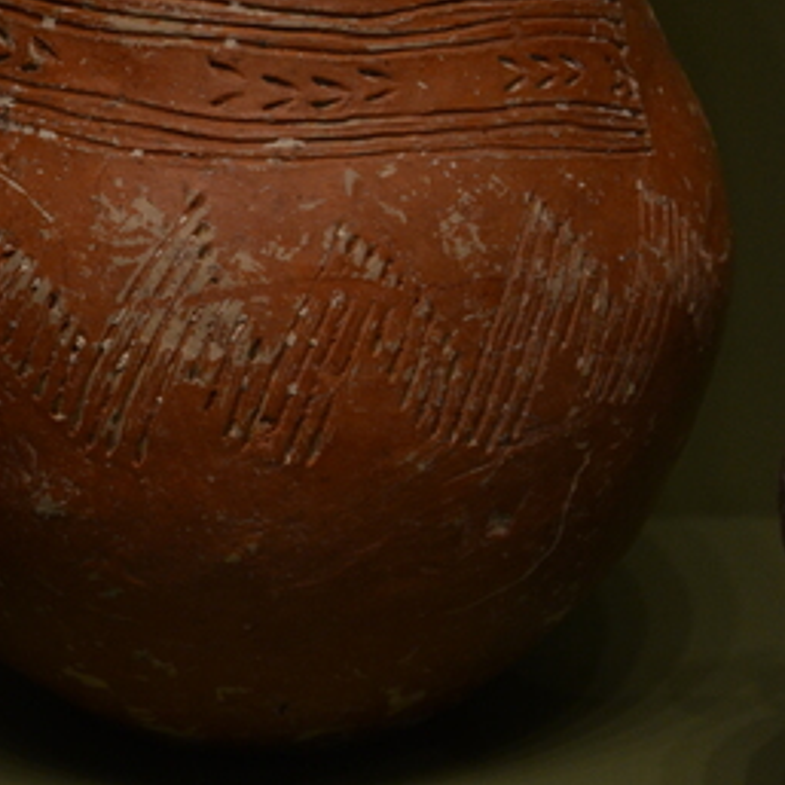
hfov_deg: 6.8
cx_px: 272
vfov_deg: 6.8
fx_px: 6568
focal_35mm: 256
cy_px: 229
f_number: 5.3
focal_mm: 78
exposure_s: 1/250
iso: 1000
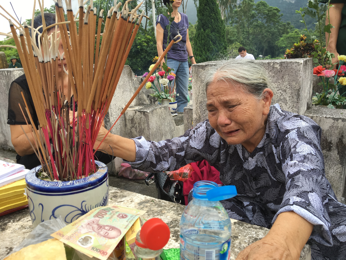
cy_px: 130
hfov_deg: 61.7
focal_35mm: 29
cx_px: 173
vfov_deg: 48.2
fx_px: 290
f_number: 2.2
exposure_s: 1/314
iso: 25
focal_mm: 4.15
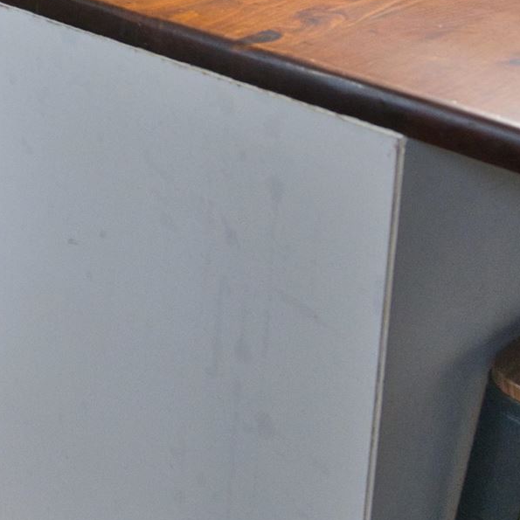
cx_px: -232
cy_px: -181
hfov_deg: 19.5
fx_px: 1343
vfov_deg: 19.9
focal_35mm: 79
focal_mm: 18
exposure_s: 1/160
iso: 1600
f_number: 3.2
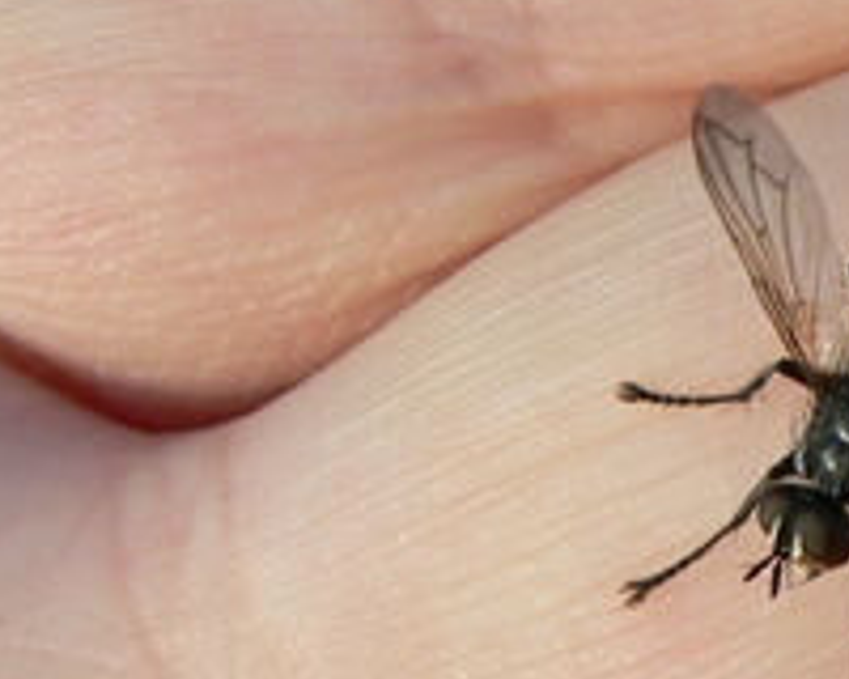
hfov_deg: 12.3
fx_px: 3769
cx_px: 1225
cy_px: 106
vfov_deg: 10.3
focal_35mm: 150
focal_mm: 6
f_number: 4
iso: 80
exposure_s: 1/400
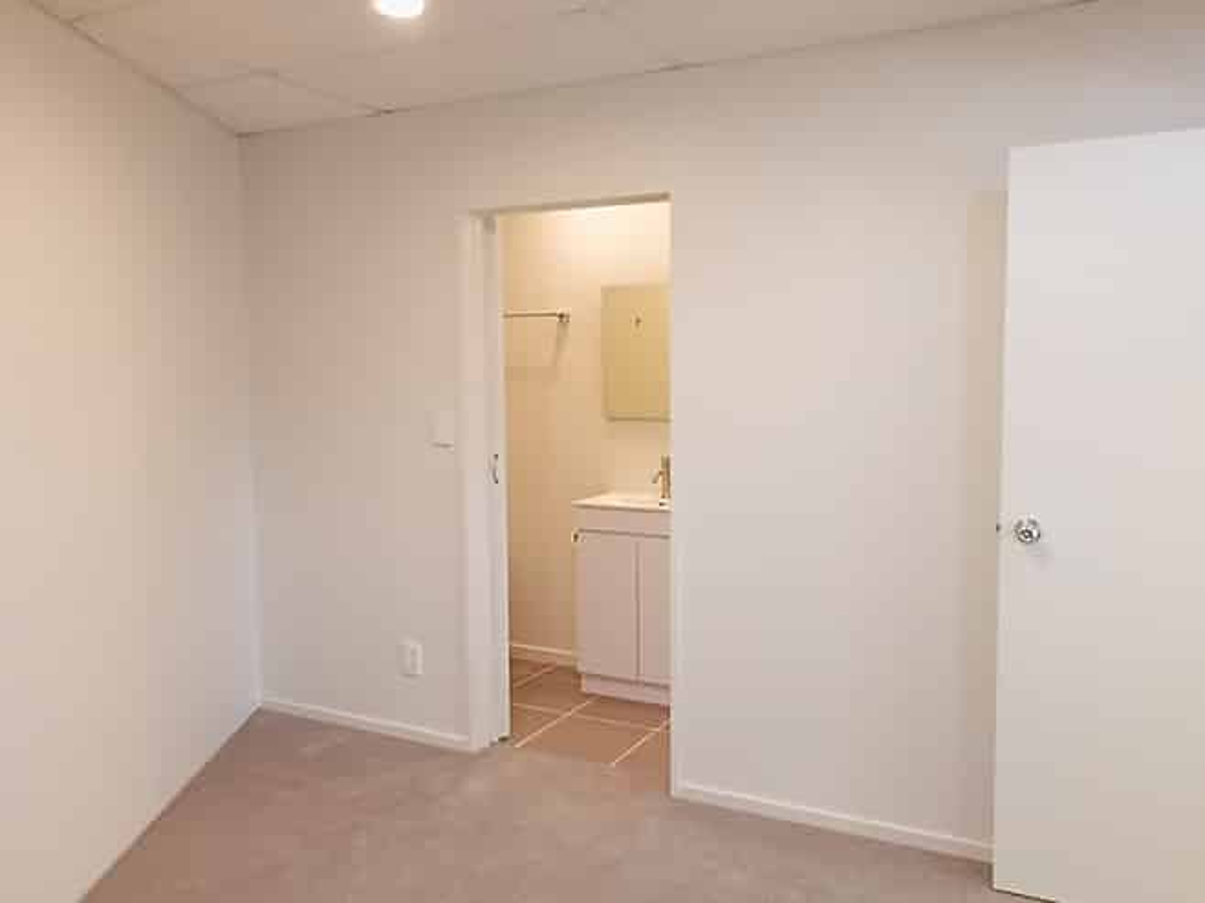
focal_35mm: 22
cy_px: 452
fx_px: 766
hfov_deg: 76.4
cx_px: 602
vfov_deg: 61.1
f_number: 2.2
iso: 160
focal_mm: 1.43
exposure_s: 1/33.3
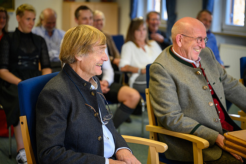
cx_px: 123
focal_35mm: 70
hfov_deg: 28.9
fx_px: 478
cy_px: 82
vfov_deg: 19.4
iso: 450
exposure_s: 1/125
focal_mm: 70
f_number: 2.8
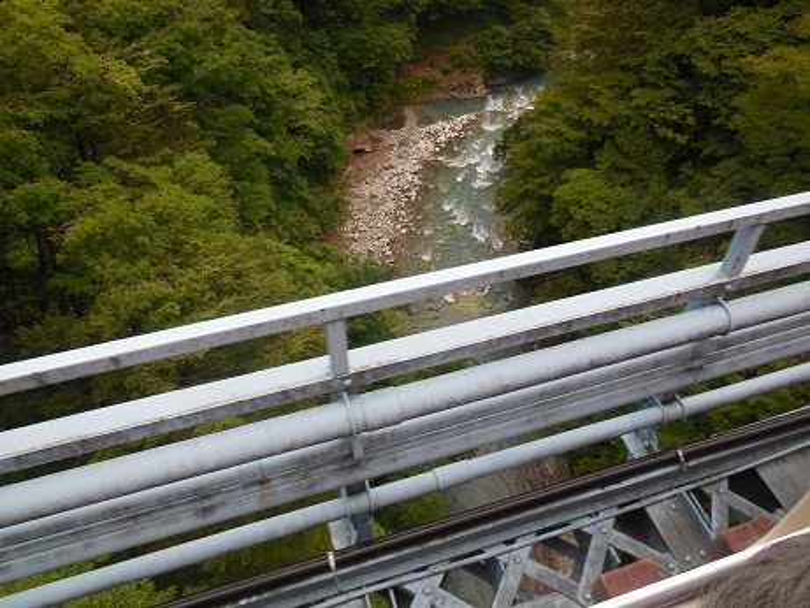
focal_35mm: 25
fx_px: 585
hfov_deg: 69.4
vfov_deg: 54.9
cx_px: 405
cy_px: 304
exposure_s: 1/500
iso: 125
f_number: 3.1
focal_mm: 4.5
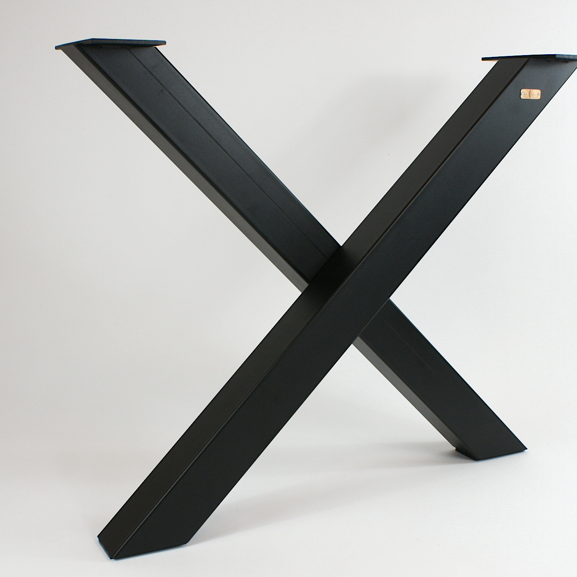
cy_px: 308
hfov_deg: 34.6
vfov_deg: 34.7
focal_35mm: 49
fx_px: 924
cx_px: 321
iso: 200
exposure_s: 1/50
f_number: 5.6
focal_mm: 24
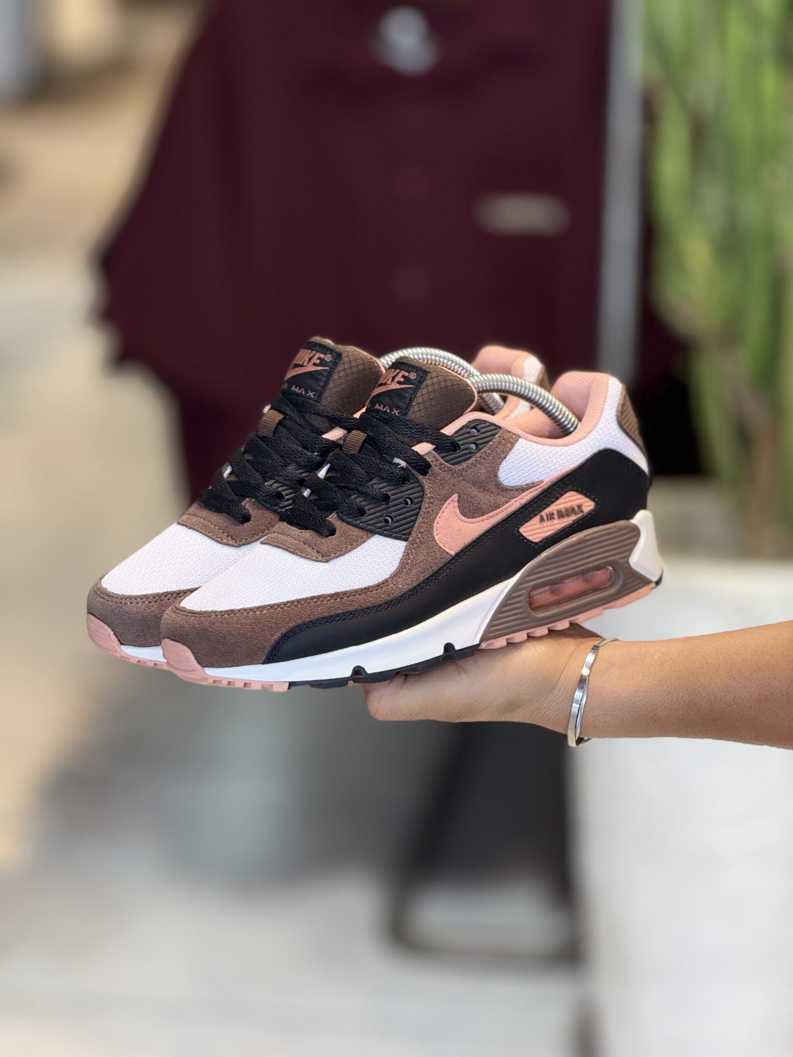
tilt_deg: -14.8
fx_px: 3665
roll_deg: -1.1
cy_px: 528
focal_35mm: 120
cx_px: 396
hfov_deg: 12.3
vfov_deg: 16.4
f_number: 2.8
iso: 160
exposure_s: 1/100
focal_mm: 15.66
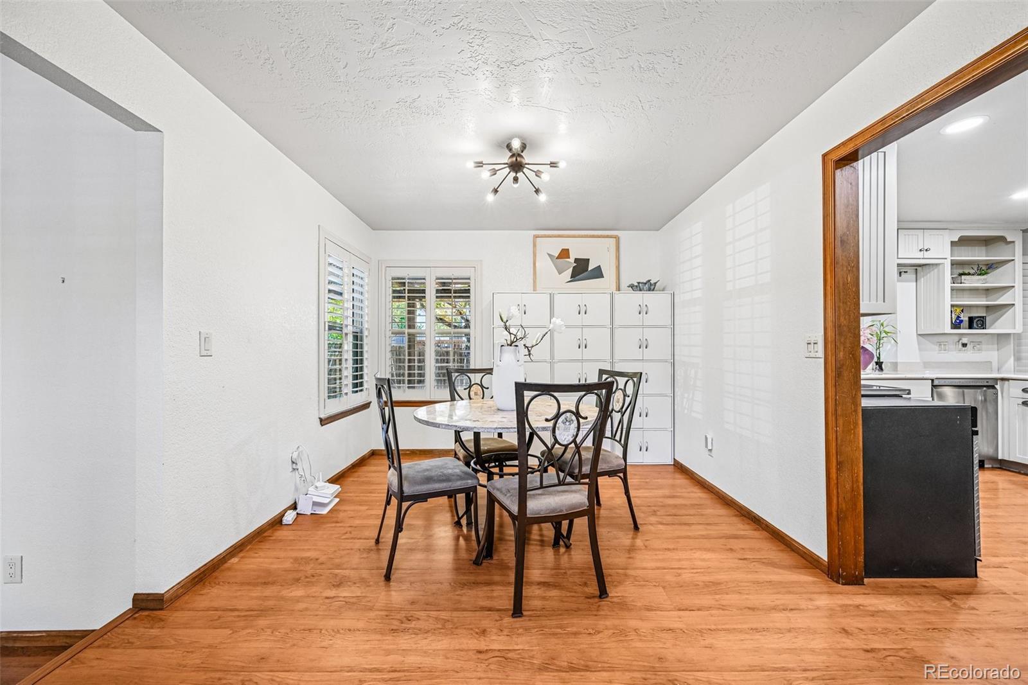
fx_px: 400
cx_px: 514
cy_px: 342
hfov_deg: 104.3
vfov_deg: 81.2
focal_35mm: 14
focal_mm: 14
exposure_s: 1/15
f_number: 8
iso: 400
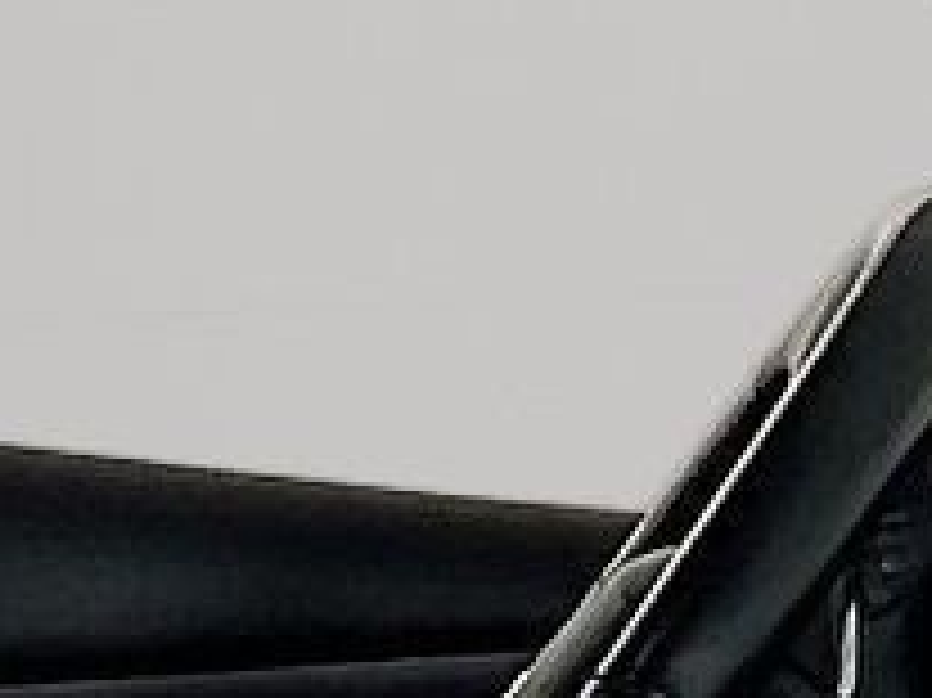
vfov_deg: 6.2
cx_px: -1130
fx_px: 6027
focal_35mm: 224
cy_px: 1968
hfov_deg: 8.3
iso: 40
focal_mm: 3
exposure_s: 1/120
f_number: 1.8
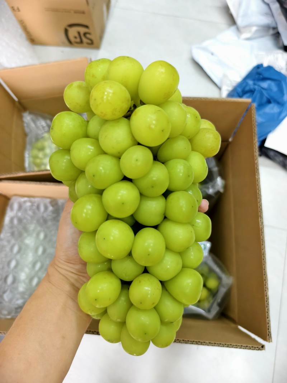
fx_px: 254
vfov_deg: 73.9
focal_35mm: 23
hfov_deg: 58.9
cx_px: 144
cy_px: 192
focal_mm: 5.6
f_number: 1.57
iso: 2995
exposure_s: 1/500
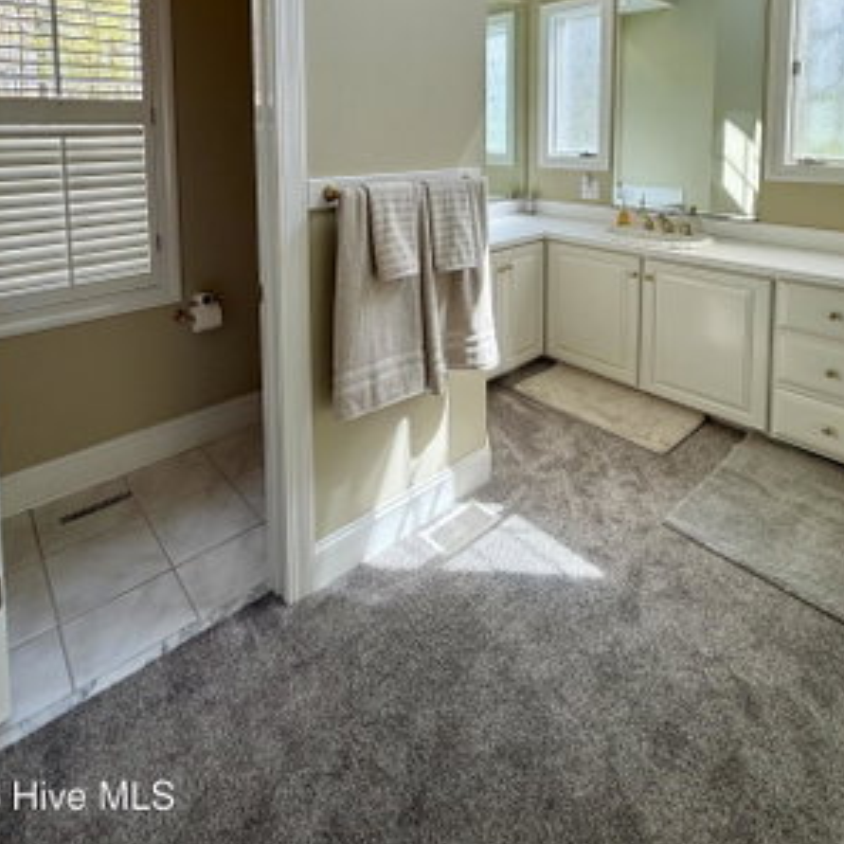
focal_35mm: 20
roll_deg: +0.1
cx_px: 395
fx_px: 552
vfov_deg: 68.2
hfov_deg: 74.7
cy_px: 176
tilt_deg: -3.3
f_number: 2.2
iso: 64
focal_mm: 2.22
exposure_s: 1/220
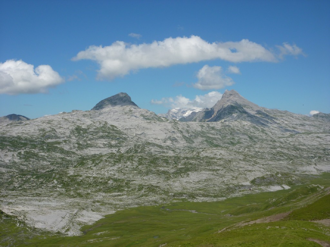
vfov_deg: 30.3
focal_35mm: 48
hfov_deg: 39.7
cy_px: 124
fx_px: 458
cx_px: 165
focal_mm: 7.9
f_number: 5.6
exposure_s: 1/500
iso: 80
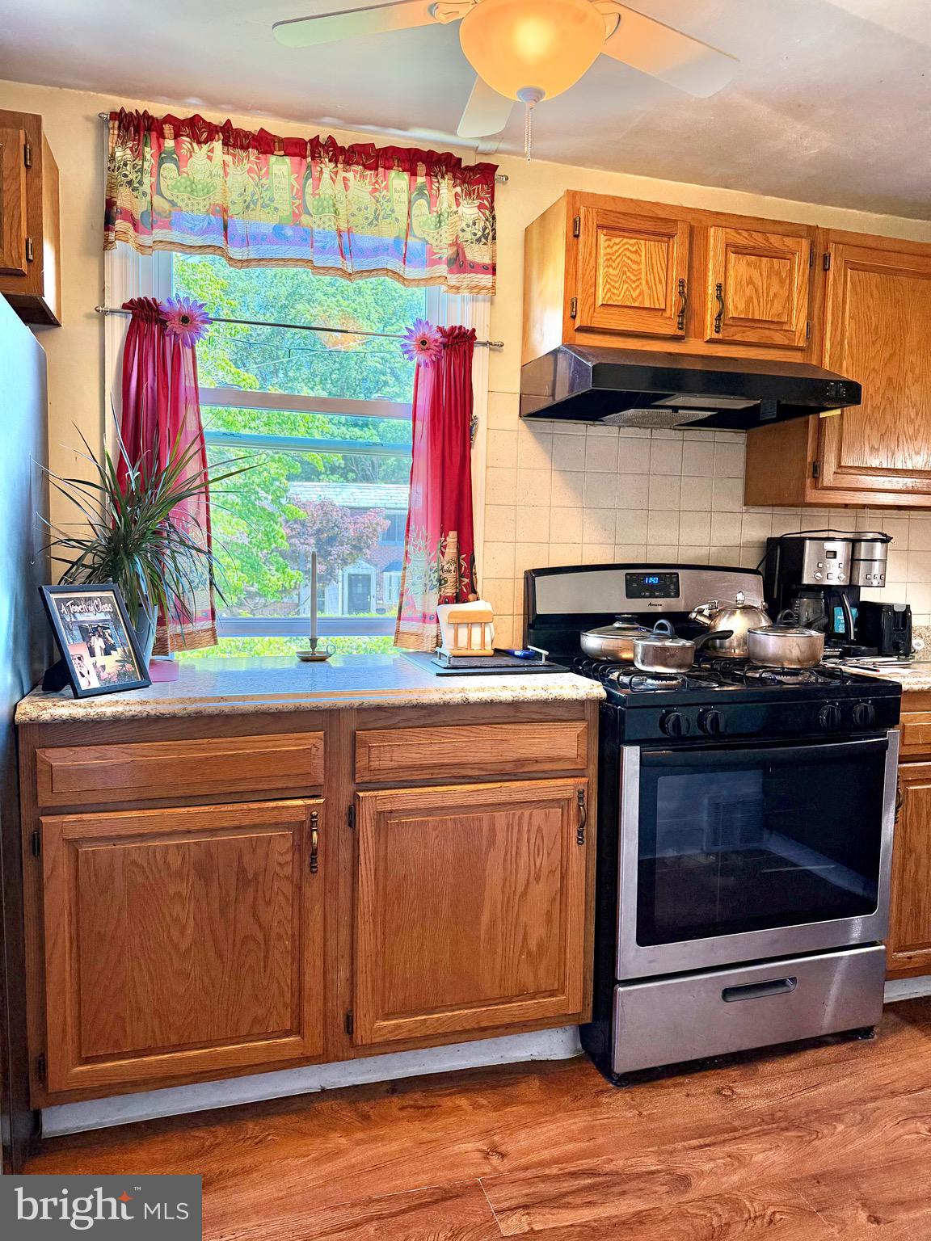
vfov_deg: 71.6
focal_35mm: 24
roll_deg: -0.4
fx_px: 861
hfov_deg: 56.8
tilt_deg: -4.3
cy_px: 620
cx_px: 466
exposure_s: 1/120
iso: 320
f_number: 1.78
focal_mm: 6.76
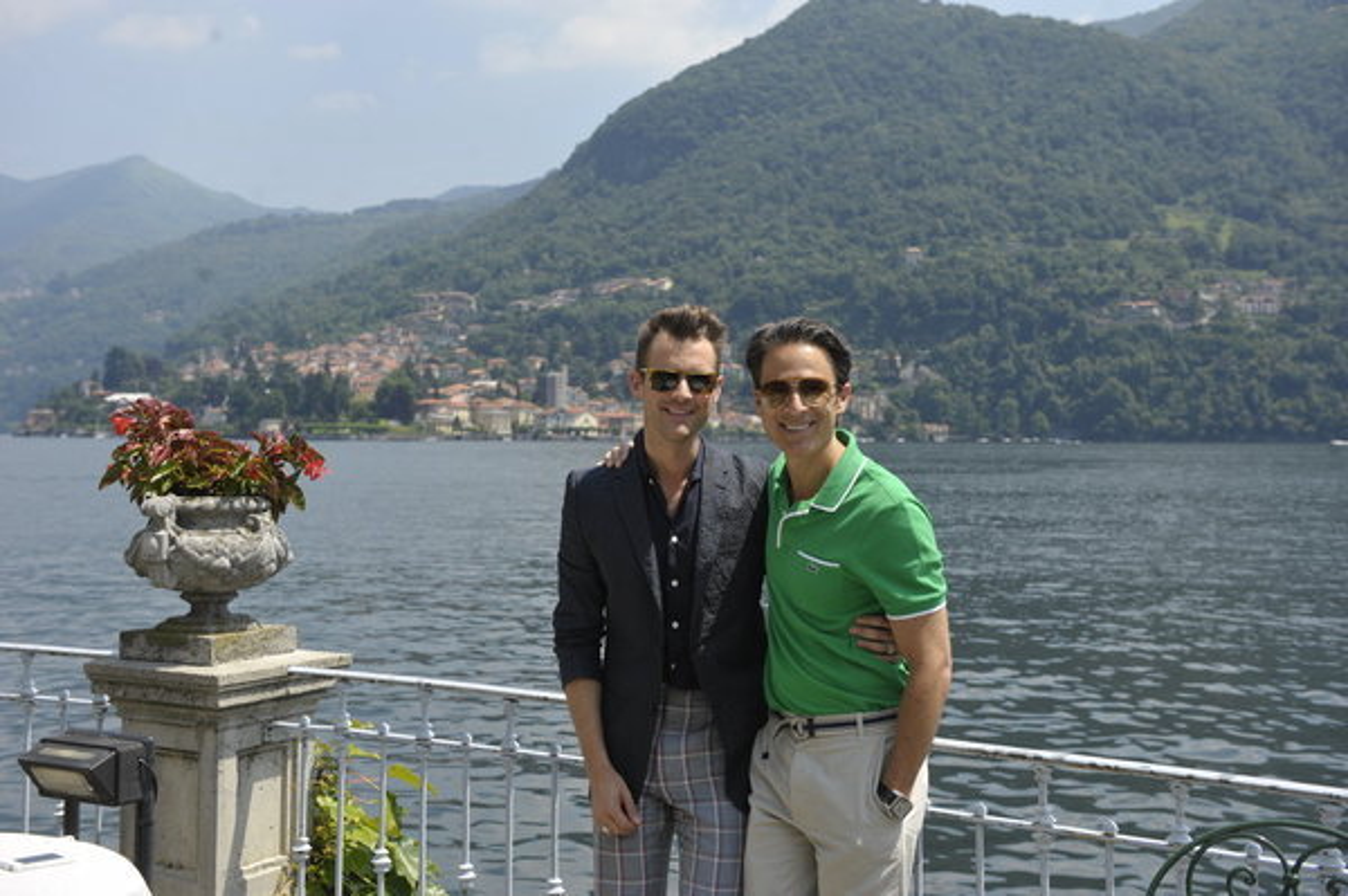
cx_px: 674
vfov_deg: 28.0
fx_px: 1796
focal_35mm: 48
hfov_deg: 41.1
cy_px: 448
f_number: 5
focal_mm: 48
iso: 200
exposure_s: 1/800
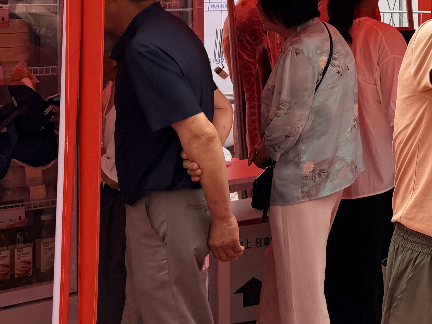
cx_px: 544
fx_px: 973
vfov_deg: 18.2
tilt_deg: +0.1
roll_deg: +1.1
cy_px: -35
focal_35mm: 78
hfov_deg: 22.6
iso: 100
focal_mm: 6.76
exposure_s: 1/943
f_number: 1.78
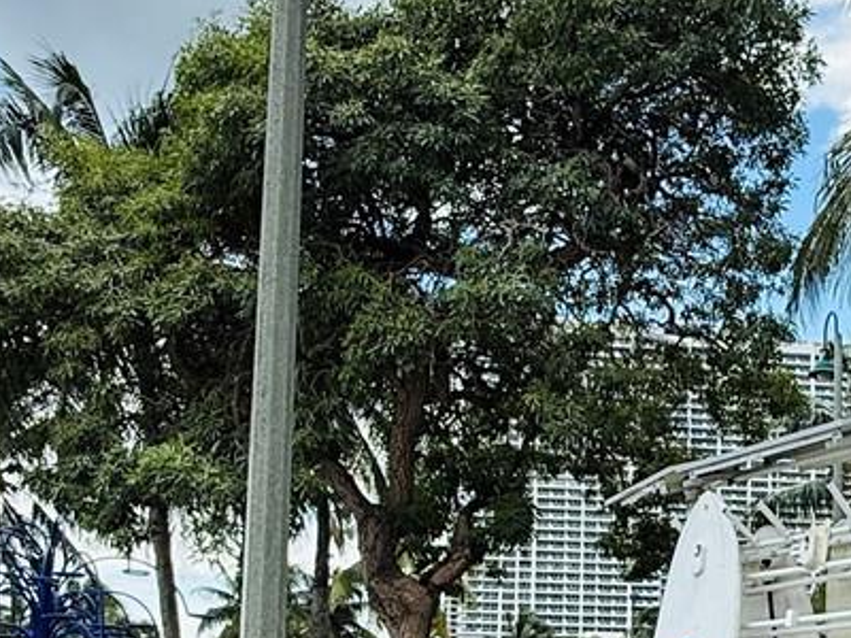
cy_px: 578
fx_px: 1377
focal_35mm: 56
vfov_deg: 25.3
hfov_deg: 33.3
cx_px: 691
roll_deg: -0.9
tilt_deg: +7.9
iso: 64
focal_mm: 2.22
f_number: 2.2
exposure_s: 1/779
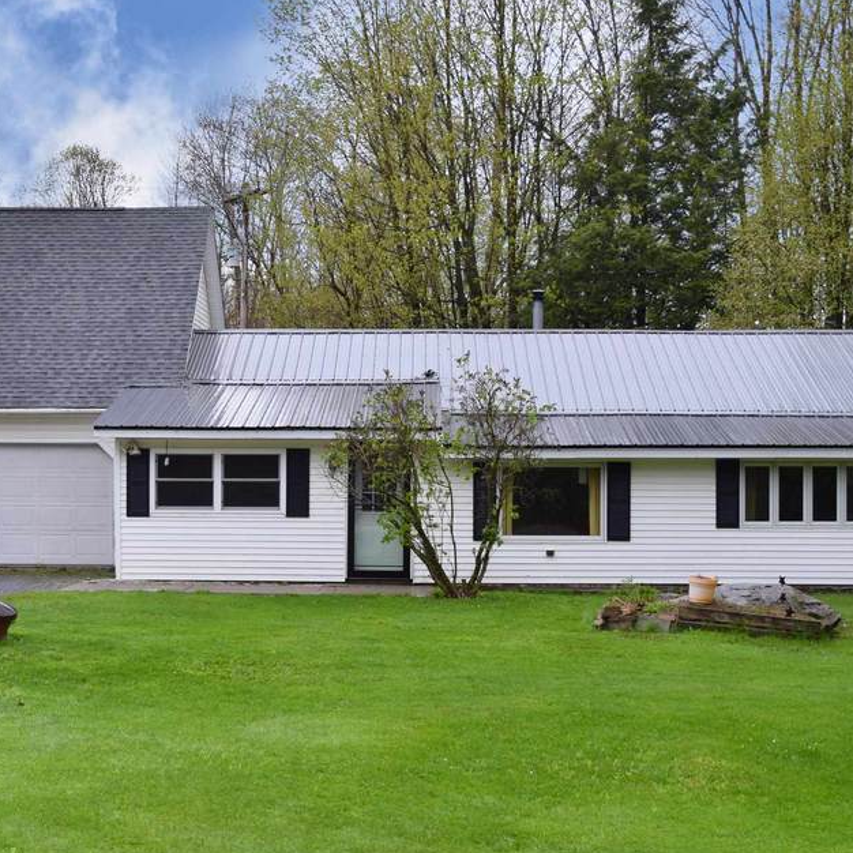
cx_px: 341
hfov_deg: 23.6
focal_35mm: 73
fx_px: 2035
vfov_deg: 23.6
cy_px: 502
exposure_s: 1/80
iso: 200
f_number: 6.3
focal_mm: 28
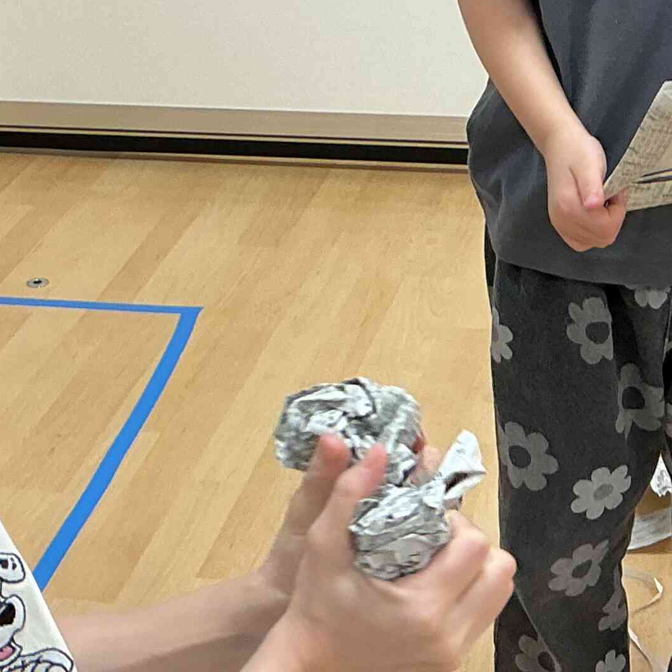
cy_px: 122
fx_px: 2130
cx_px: 340
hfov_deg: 17.9
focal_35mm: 97
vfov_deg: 17.8
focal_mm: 3
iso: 40
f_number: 1.8
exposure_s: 1/60
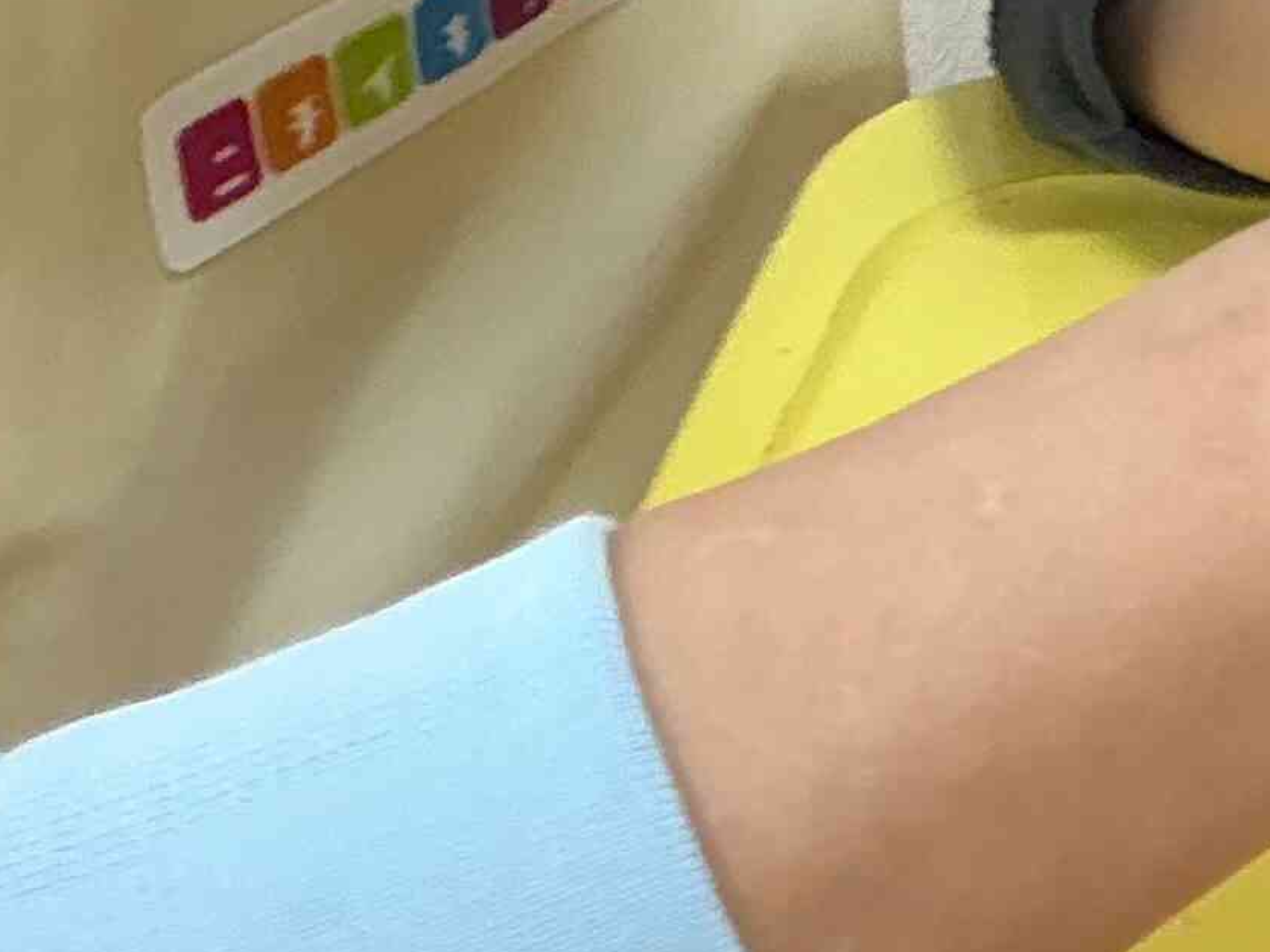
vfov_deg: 10.5
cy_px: -97
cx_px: 2783
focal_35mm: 140
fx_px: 5136
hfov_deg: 12.0
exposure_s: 1/60
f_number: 1.8
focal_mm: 3
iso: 50
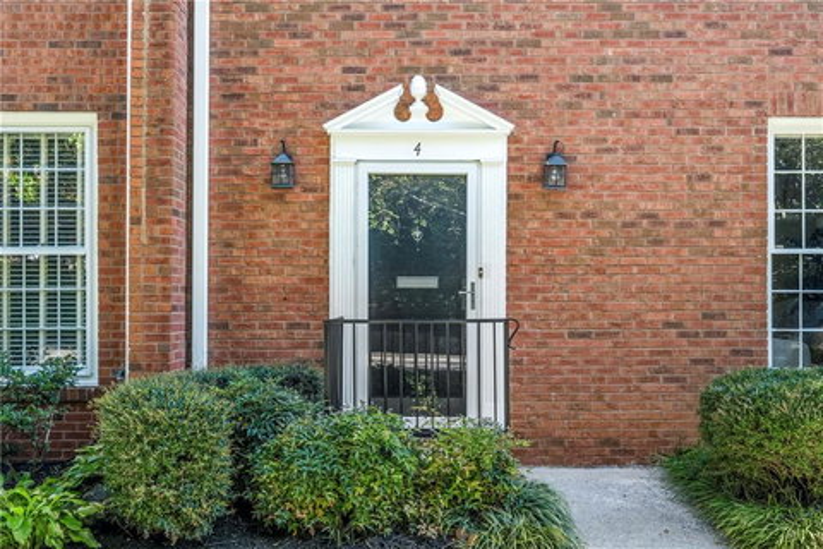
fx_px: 823
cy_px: 274
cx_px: 412
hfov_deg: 53.1
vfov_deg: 36.9
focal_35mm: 36
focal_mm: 24
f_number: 8
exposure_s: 1/3
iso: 100
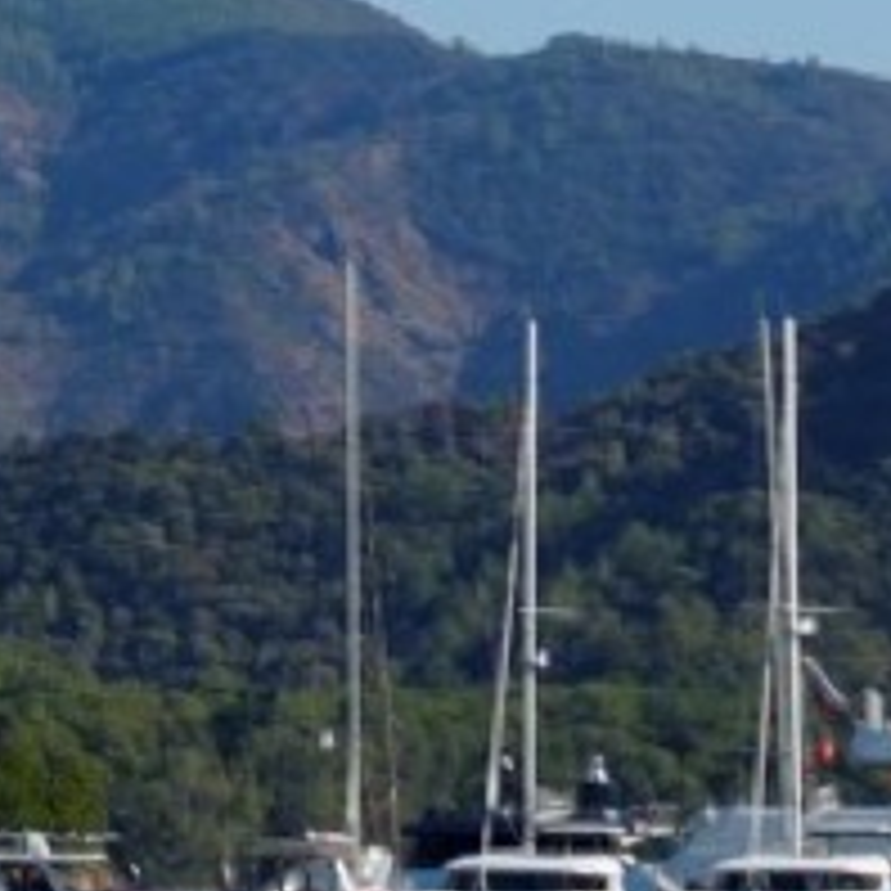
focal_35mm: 421
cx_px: -1332
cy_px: -1094
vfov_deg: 4.1
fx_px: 12260
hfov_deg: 4.1
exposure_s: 1/1000
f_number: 5
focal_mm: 51
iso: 100
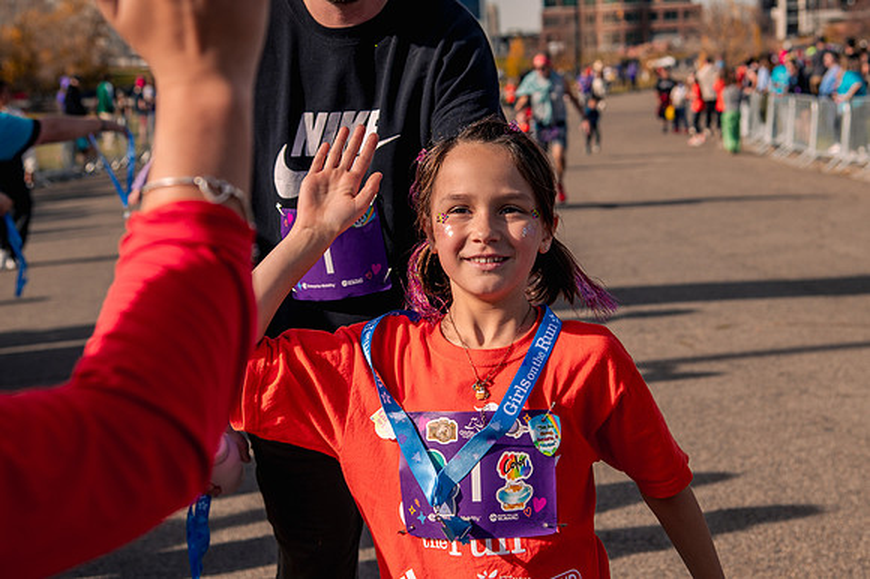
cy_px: 289
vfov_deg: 19.0
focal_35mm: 71
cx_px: 510
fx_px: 1727
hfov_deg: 28.2
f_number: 5.6
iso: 200
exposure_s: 1/800
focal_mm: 58
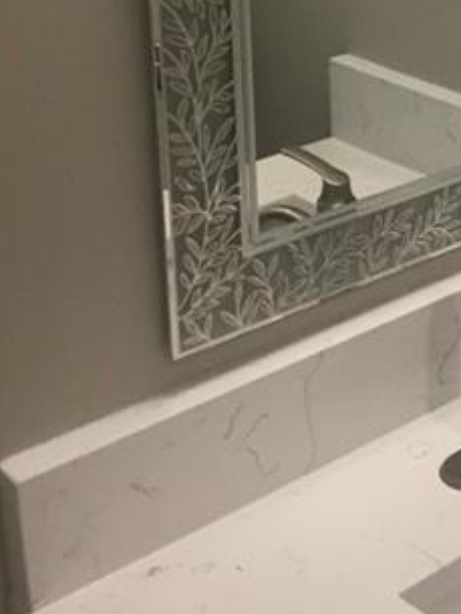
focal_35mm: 78
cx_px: 546
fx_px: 1384
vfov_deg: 24.4
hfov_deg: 18.0
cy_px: 70
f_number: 2.4
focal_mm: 3.3
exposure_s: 1/30
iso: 80
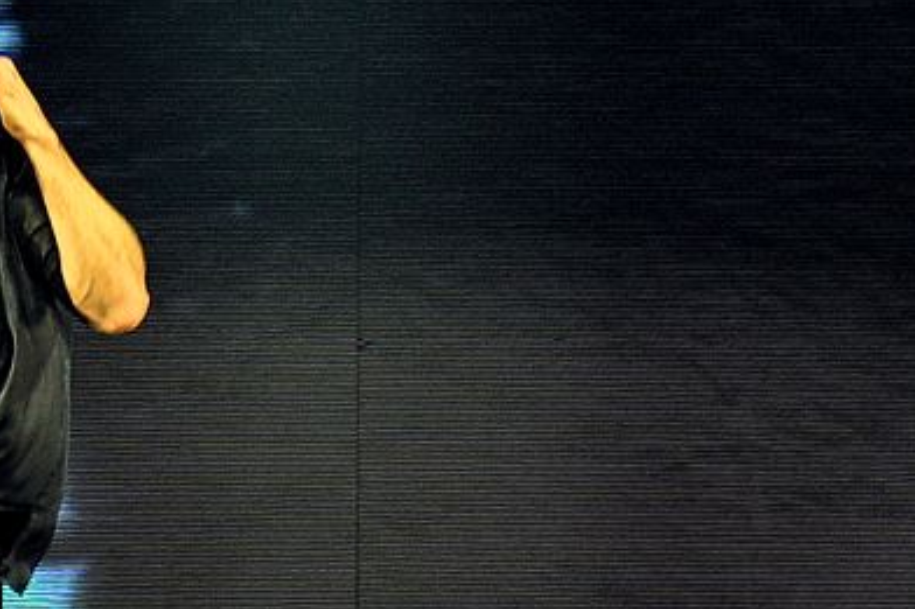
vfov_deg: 3.6
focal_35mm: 383
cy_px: 396
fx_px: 9730
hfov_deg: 5.4
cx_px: 357
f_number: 3.2
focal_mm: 150
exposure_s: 1/159
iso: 100
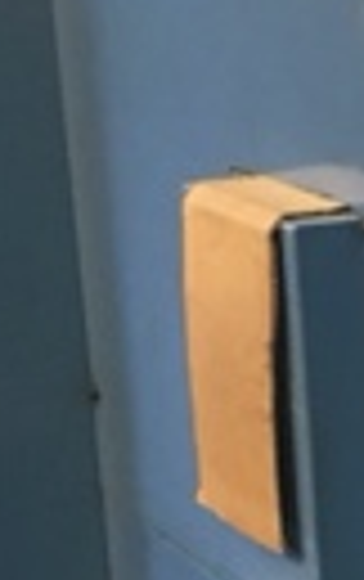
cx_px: 1339
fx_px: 2405
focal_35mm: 152
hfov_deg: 7.0
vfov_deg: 13.7
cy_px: 193
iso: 125
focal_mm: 4.15
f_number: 2.2
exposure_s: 1/30
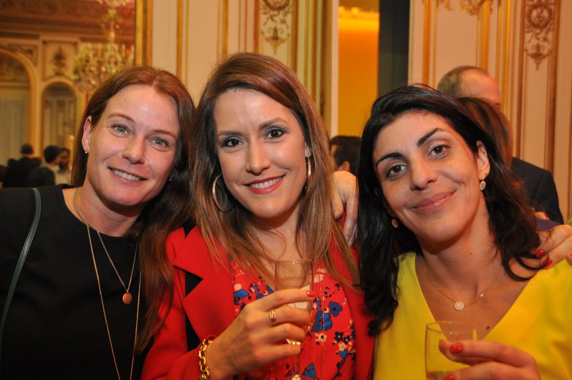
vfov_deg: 34.1
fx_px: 619
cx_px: 286
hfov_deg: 49.6
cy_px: 190
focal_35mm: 39
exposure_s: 1/60
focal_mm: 26
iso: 800
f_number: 4
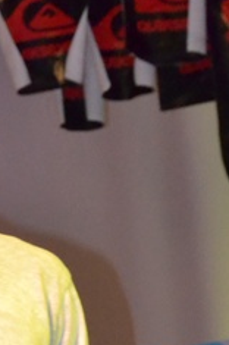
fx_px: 4038
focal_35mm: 422
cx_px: -22
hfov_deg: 3.2
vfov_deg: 4.9
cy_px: 233
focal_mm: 80
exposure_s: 1/200
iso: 3200
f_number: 10
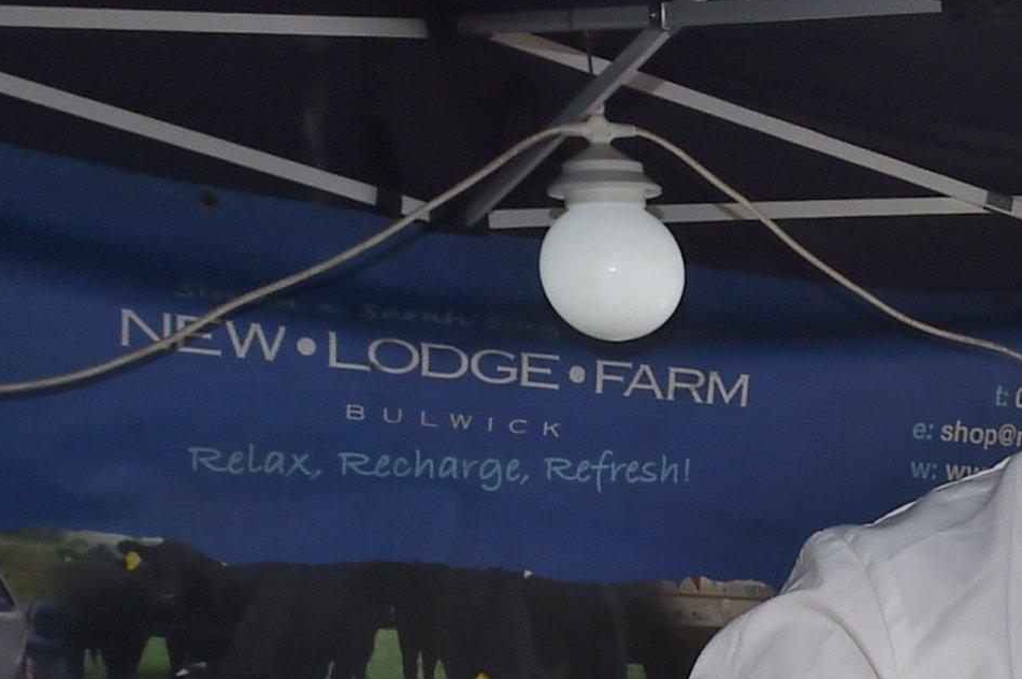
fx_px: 2864
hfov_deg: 17.5
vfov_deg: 12.7
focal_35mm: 101
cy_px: 1090
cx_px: 1679
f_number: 18
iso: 500
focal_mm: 26
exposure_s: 1/100
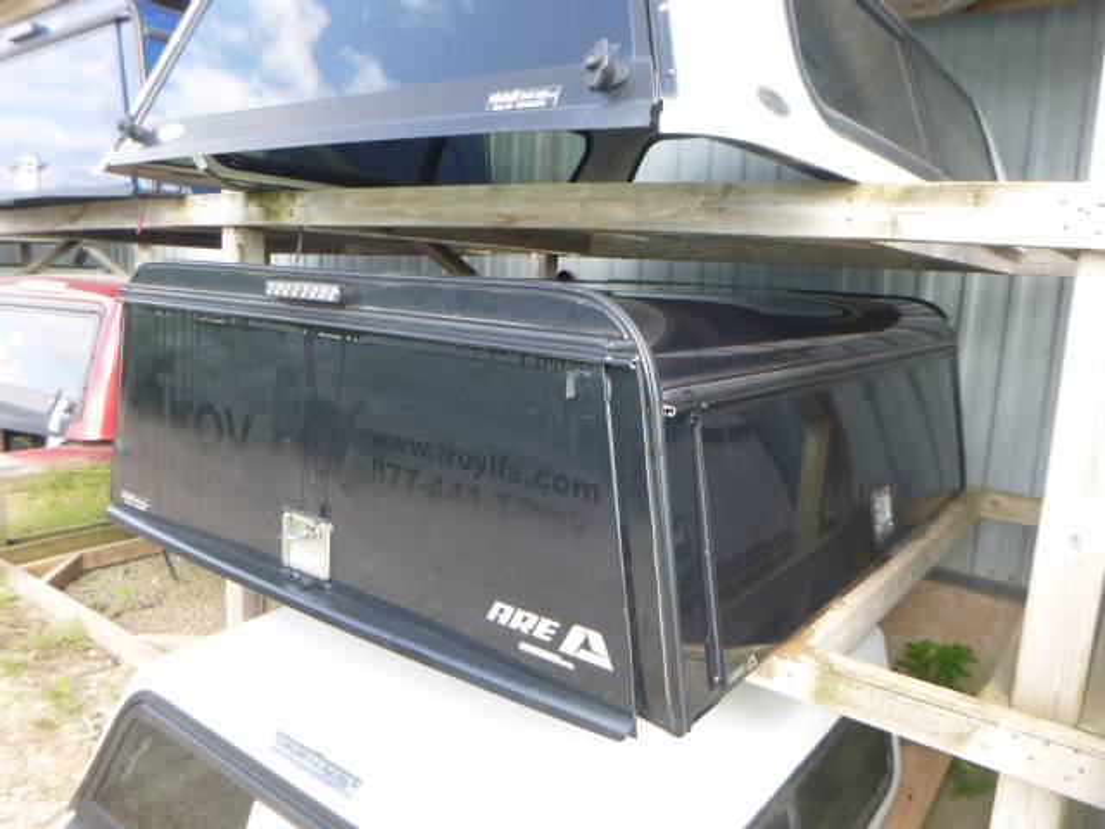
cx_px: 552
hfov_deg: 69.4
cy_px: 414
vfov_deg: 54.9
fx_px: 798
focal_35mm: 25
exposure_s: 1/60
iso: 160
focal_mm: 4.5
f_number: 3.9
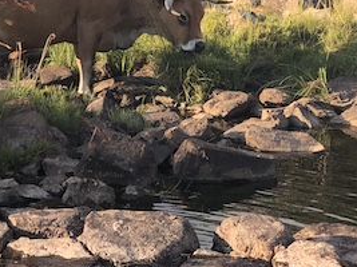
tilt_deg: -2.4
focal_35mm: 156
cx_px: 124
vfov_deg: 9.3
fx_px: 1608
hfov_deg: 12.7
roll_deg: -0.6
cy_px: -99
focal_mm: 6
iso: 16
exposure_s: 1/615
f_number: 2.4
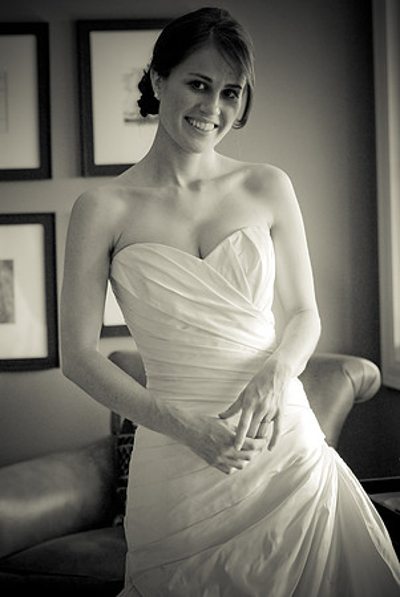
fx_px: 1746
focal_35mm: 105
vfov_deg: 19.4
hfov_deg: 13.1
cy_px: 298
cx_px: 200
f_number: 3.2
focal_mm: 70
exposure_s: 1/250
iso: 640
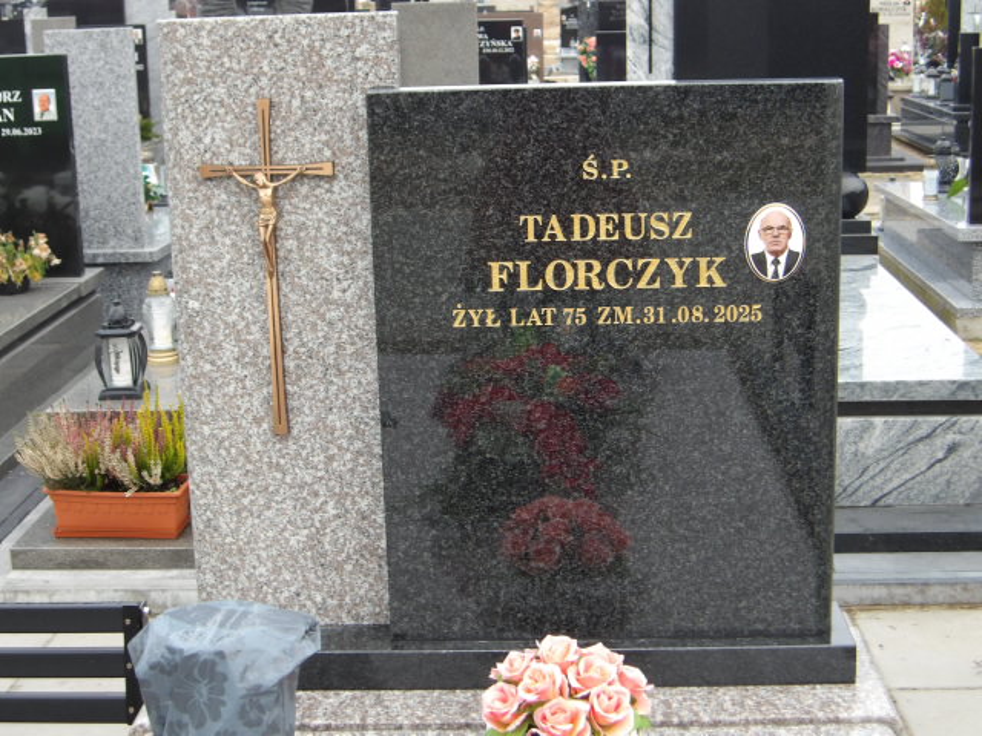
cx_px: 491
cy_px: 368
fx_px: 1504
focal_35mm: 53
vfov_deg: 27.5
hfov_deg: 36.2
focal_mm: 9.4
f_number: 4.2
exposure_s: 1/60
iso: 196
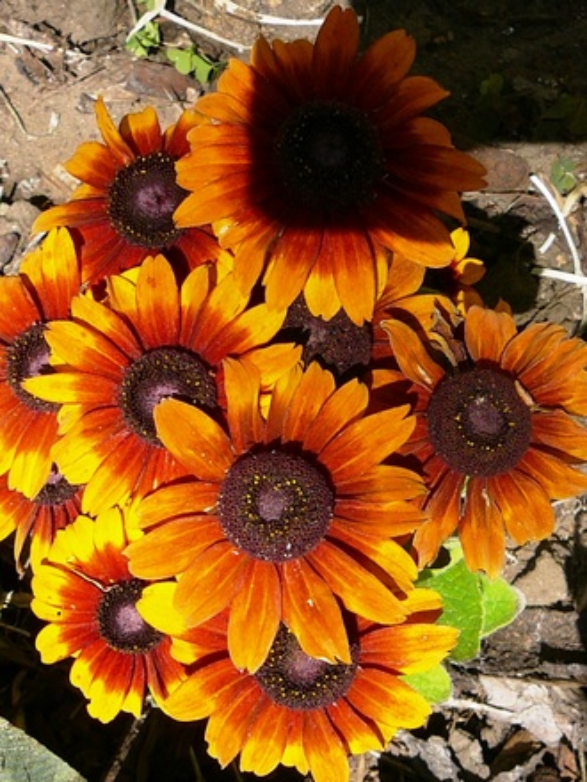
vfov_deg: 52.6
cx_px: 294
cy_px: 391
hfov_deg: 40.7
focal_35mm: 35
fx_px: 791
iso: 80
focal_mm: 5.2
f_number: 5
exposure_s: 1/400
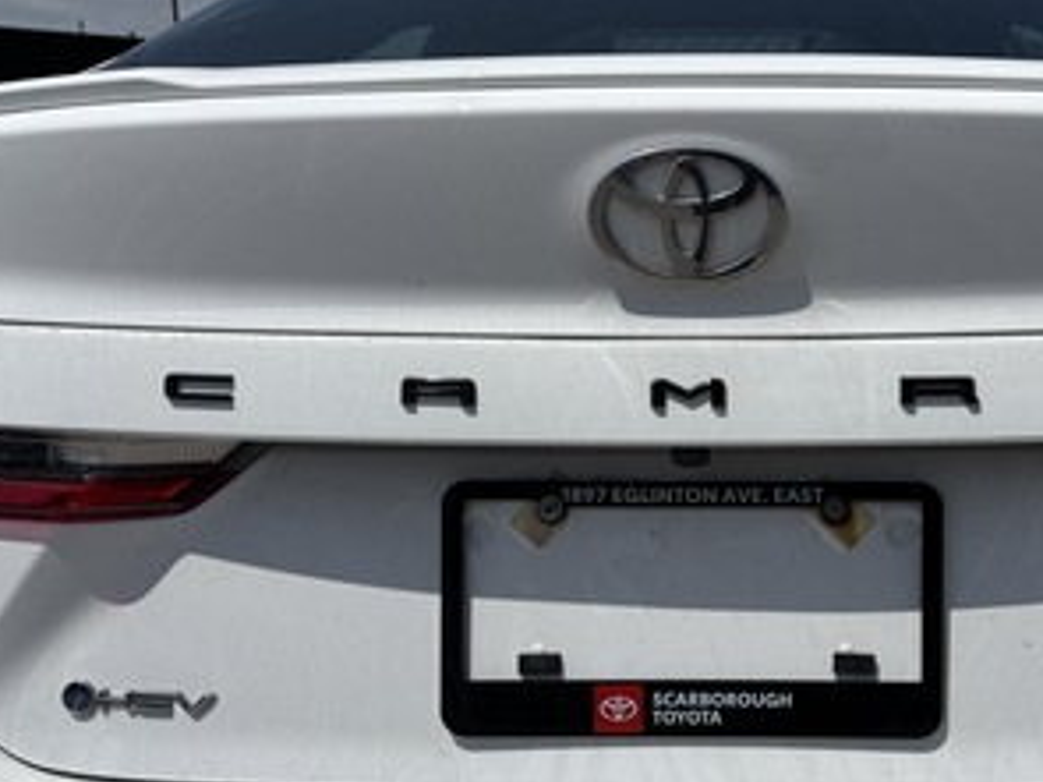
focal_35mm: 37
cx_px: 718
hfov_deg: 49.1
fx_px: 1114
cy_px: 465
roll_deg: -1.2
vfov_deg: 38.5
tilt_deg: -16.1
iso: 50
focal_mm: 5.96
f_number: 1.6
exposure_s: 1/10989
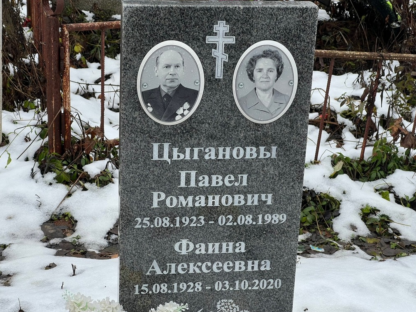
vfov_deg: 18.9
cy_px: 157
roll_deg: -3.0
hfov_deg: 25.0
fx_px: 937
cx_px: 210
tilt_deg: -21.5
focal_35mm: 78
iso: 32
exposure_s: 1/99
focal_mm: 9
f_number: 2.8
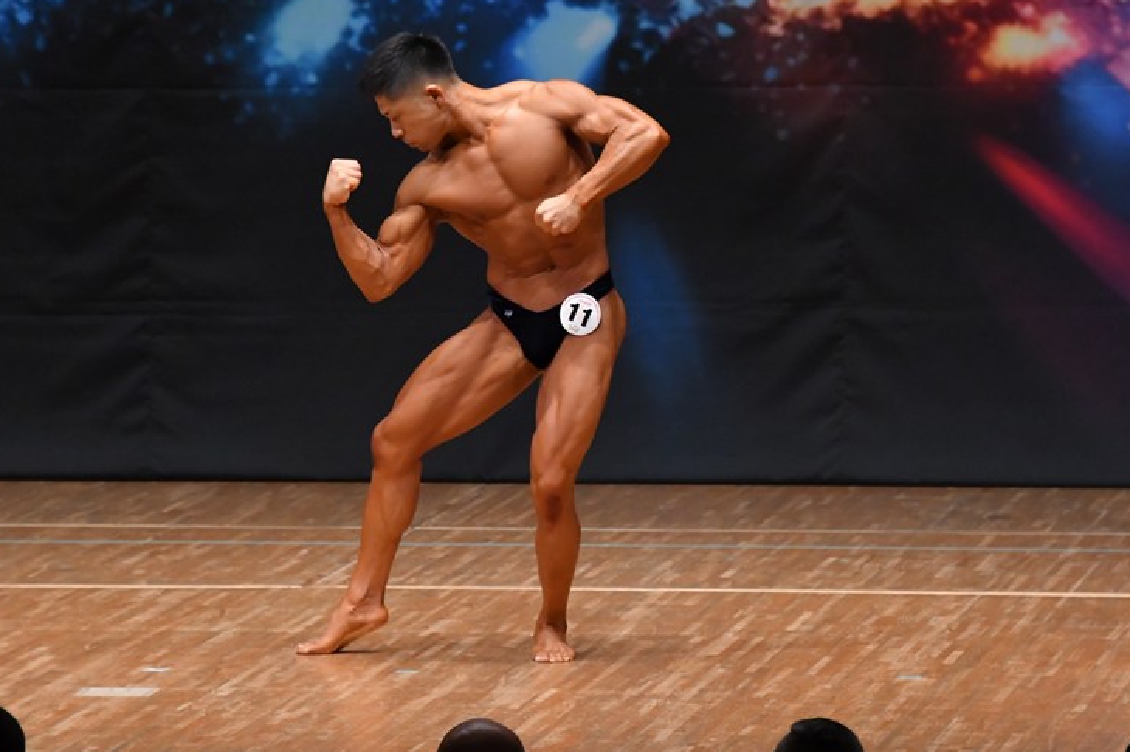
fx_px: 10006
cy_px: 378
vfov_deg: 4.3
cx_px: 556
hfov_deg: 6.5
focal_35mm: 319
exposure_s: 1/400
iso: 5000
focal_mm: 200
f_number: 5.6
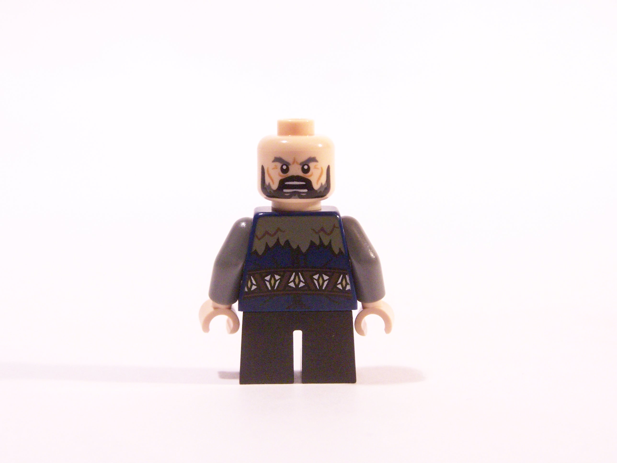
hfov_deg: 23.8
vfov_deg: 18.0
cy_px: 232
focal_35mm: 82
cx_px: 308
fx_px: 1462
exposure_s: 1/30
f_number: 3.6
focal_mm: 13.7
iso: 400
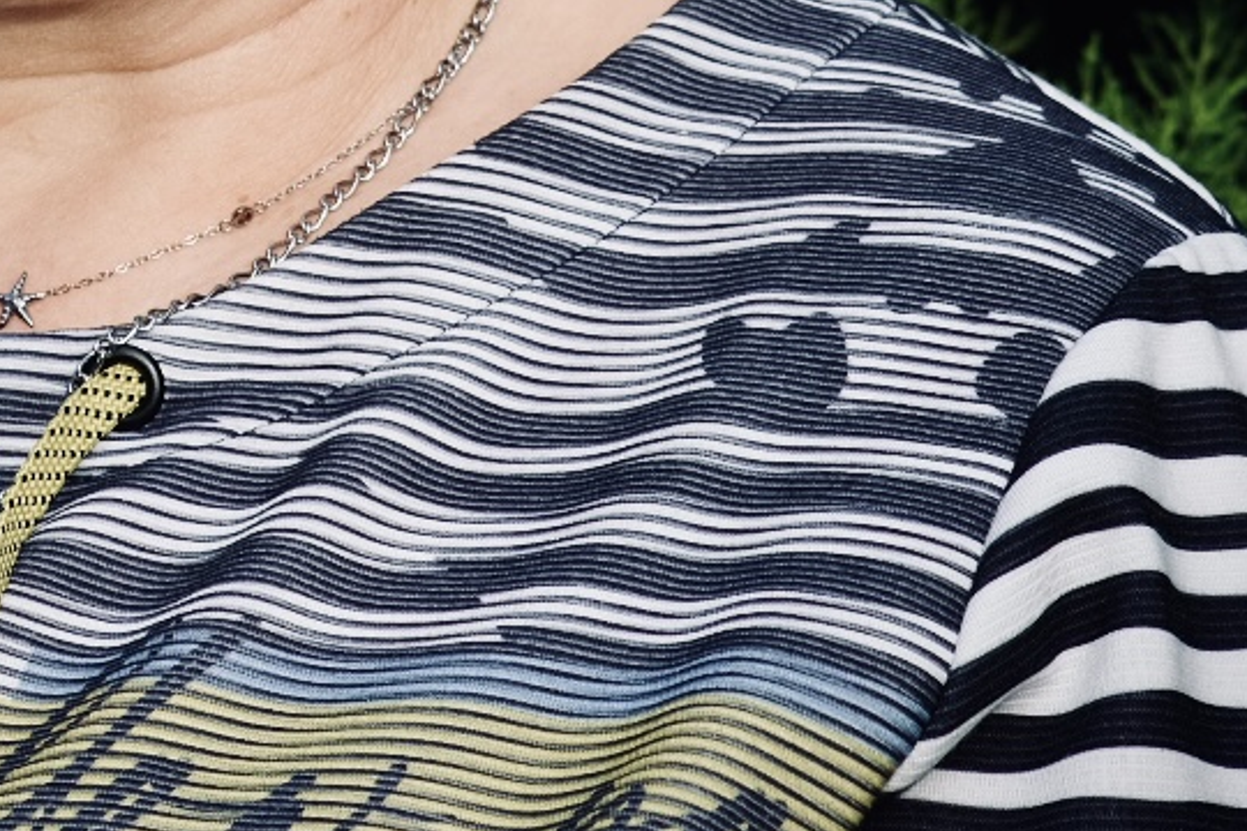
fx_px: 14582
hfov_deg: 4.9
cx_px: -60
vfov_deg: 3.3
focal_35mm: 421
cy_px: -446
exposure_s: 1/500
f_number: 4
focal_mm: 85
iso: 160
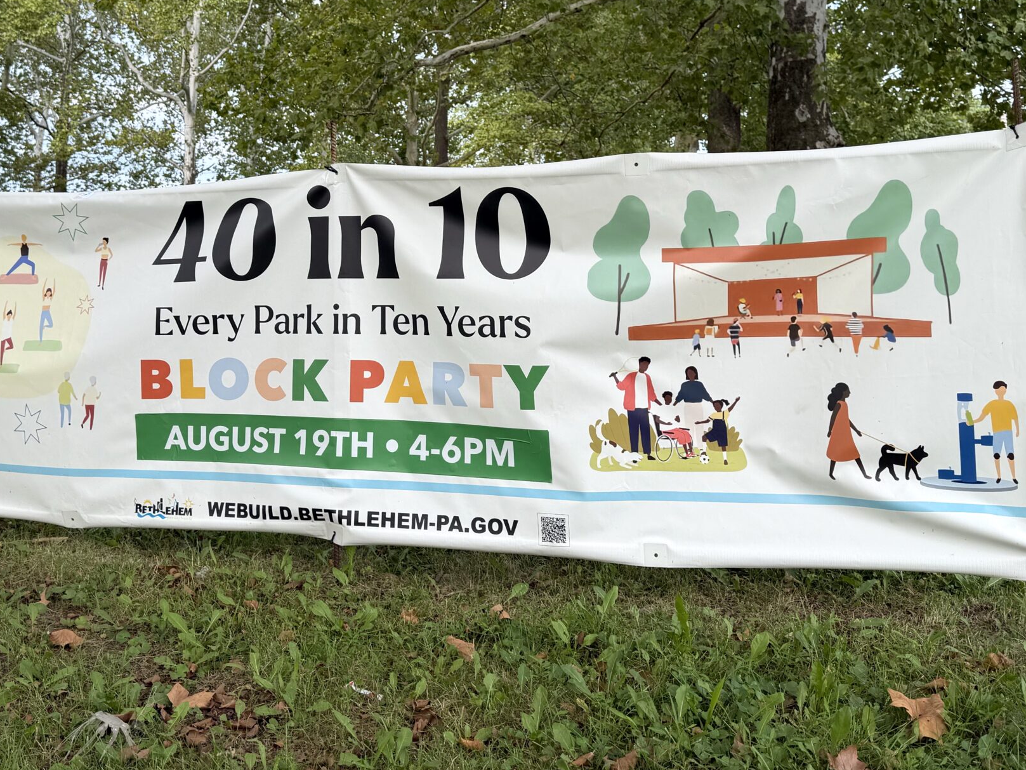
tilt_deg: +3.6
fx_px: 1126
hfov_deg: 48.7
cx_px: 408
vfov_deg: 36.8
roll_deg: -0.4
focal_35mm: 38
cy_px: 194
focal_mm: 6.76
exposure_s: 1/757
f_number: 1.78
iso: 80
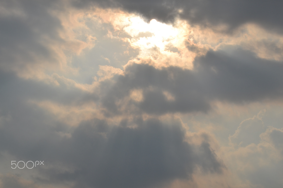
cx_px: 142
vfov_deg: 16.5
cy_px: 94
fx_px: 648
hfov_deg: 24.6
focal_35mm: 82
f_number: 13
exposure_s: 1/640
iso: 100
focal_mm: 55
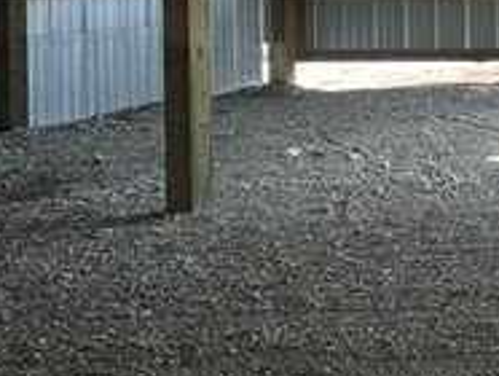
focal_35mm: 77
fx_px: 1111
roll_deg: -0.1
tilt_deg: -1.9
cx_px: 1272
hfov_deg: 14.0
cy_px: -59
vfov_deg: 18.3
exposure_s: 1/821
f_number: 2.2
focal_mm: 2.22
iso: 40
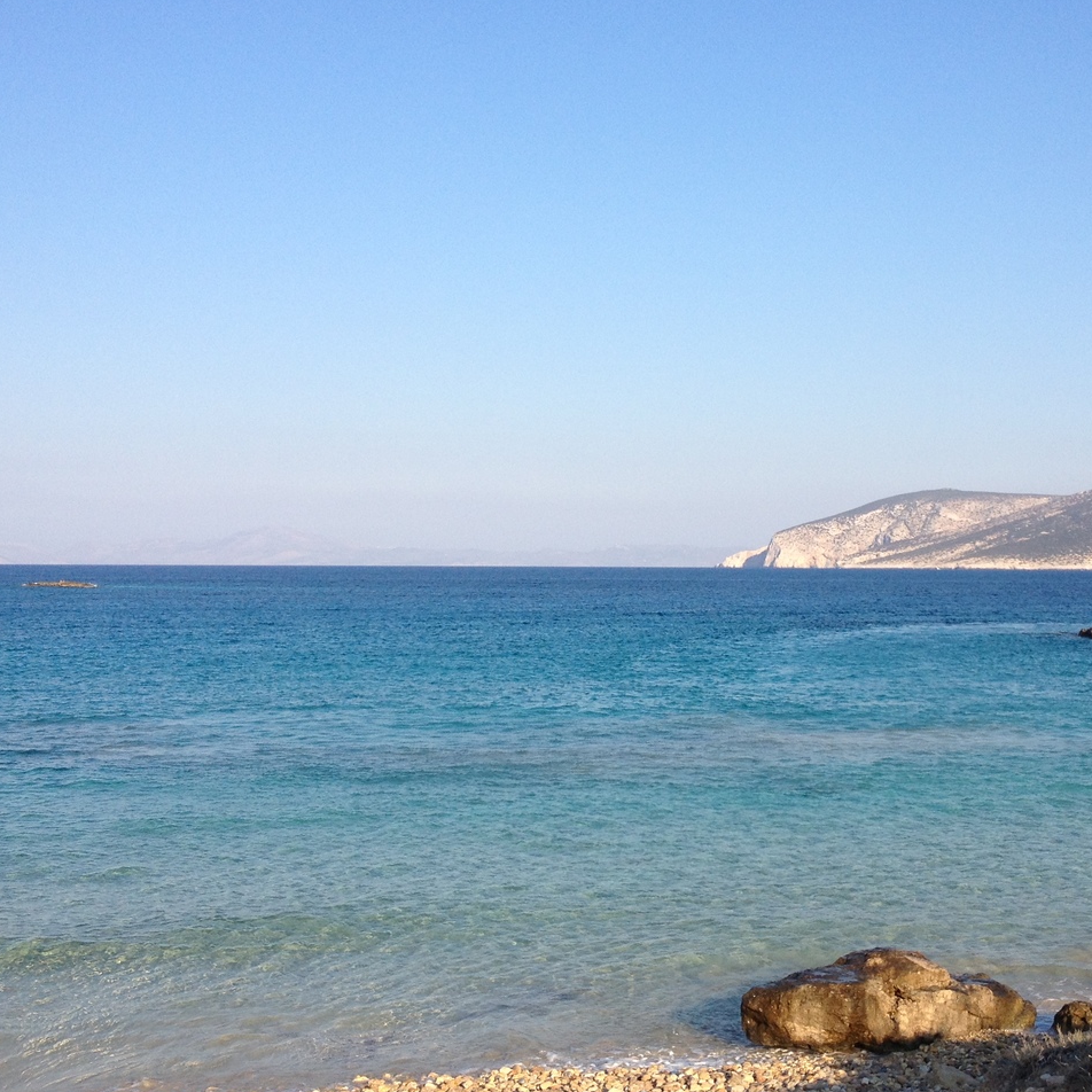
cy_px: 526
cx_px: 700
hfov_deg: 32.6
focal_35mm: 52
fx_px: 1856
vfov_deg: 32.8
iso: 50
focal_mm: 4.28
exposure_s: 1/1381
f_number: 2.4
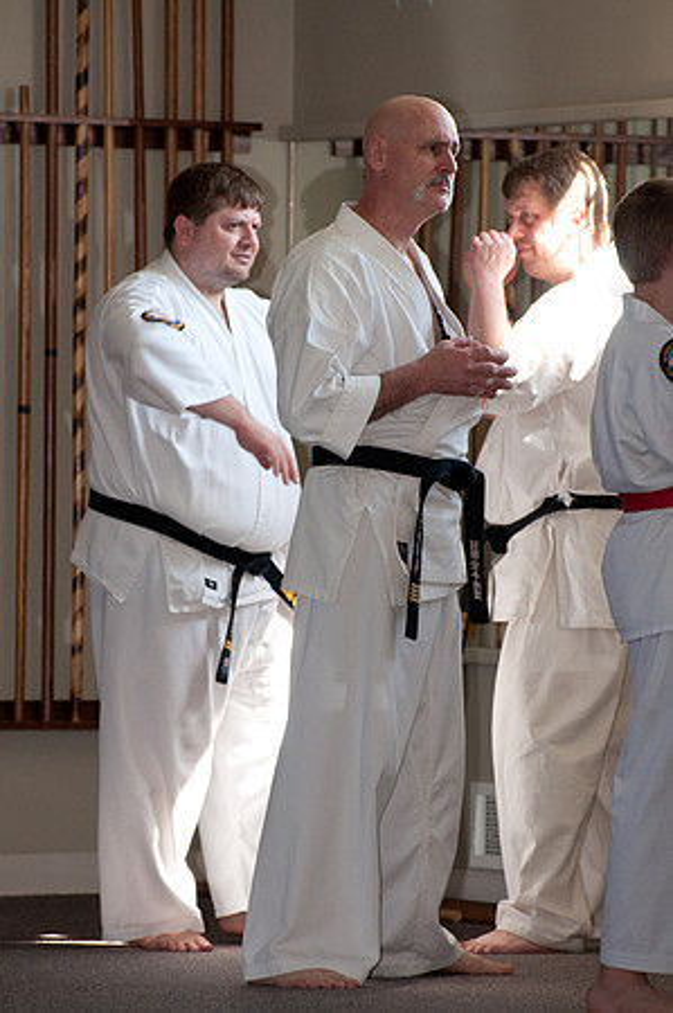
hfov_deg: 4.6
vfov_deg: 6.9
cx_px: 336
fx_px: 8431
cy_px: 506
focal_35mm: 300
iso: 800
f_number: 5.3
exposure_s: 1/200
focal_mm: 200
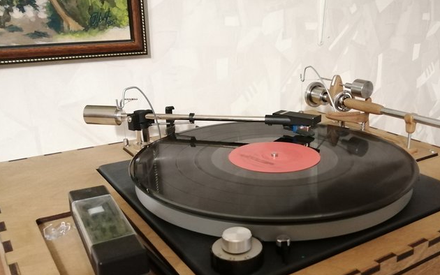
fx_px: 420
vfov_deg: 36.3
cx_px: 276
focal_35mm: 35
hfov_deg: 54.7
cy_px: 151
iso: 640
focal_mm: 3.46
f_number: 1.8
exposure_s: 1/20
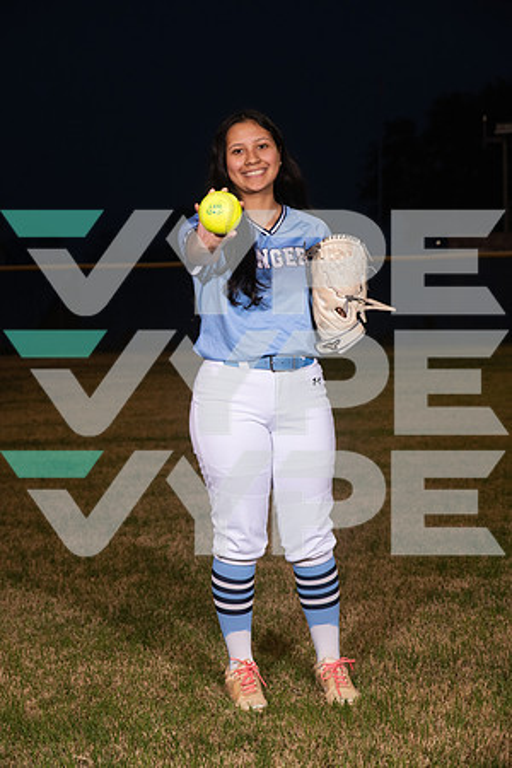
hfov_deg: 20.6
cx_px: 256
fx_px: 1408
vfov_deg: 30.5
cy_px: 384
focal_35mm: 66
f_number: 6.3
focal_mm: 66
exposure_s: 1/320
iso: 800
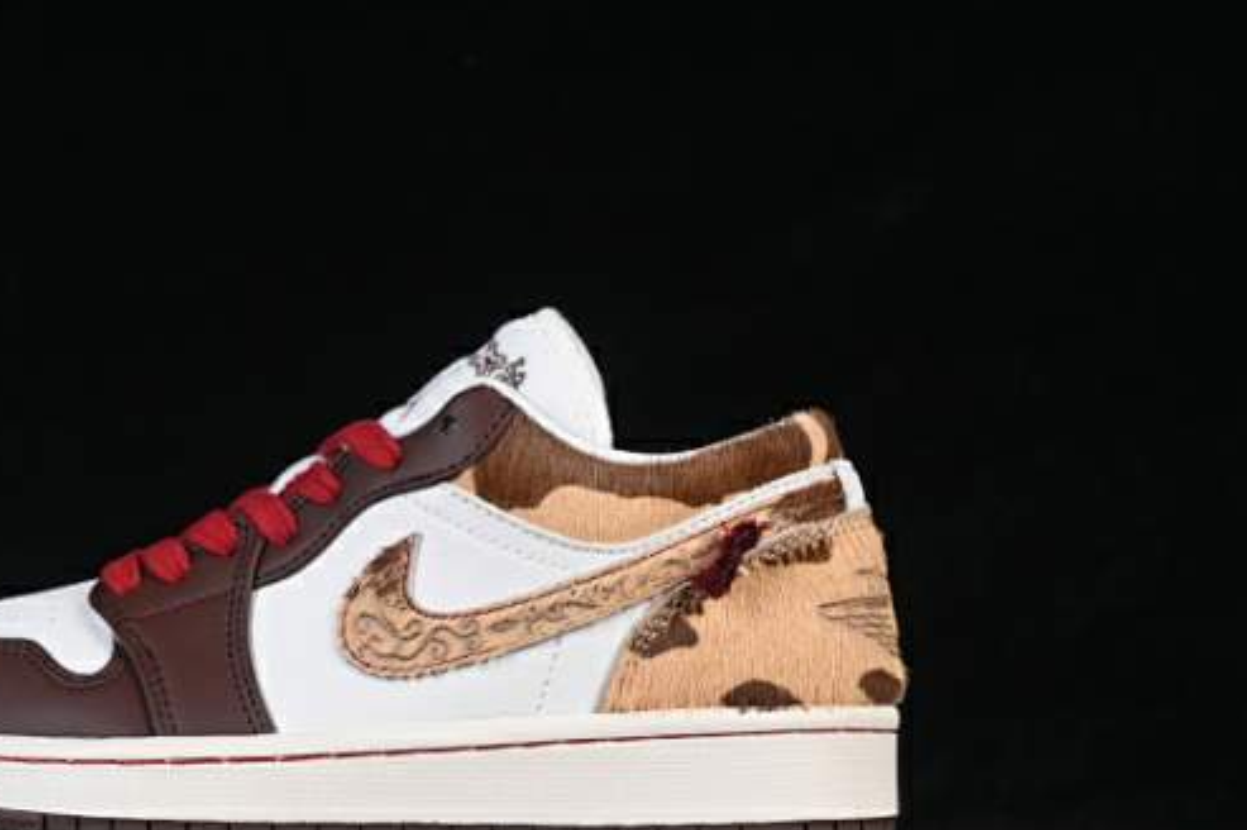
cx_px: 359
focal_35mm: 111
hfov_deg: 18.4
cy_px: 463
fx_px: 3842
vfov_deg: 12.3
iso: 160
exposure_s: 1/80
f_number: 8
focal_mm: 50
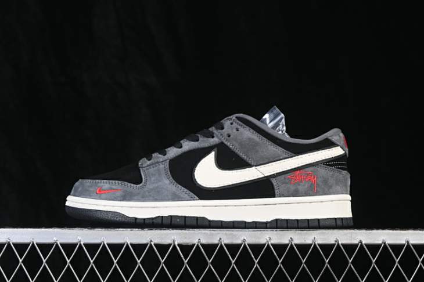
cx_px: 212
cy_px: 141
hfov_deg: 27.0
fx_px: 883
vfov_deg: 18.2
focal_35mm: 75
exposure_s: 1/60
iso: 160
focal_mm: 50
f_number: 6.3
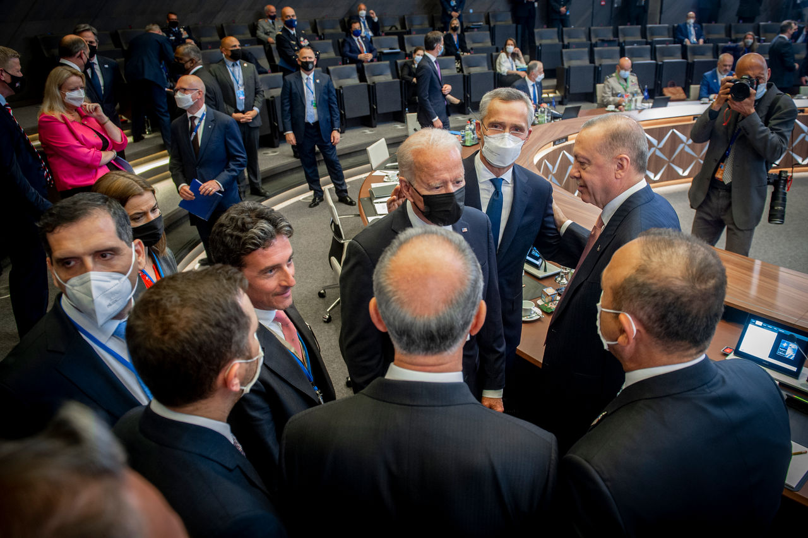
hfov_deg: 65.6
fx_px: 626
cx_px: 434
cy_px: 249
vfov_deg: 46.5
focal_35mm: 28
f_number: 4
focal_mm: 26
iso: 3200
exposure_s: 1/100
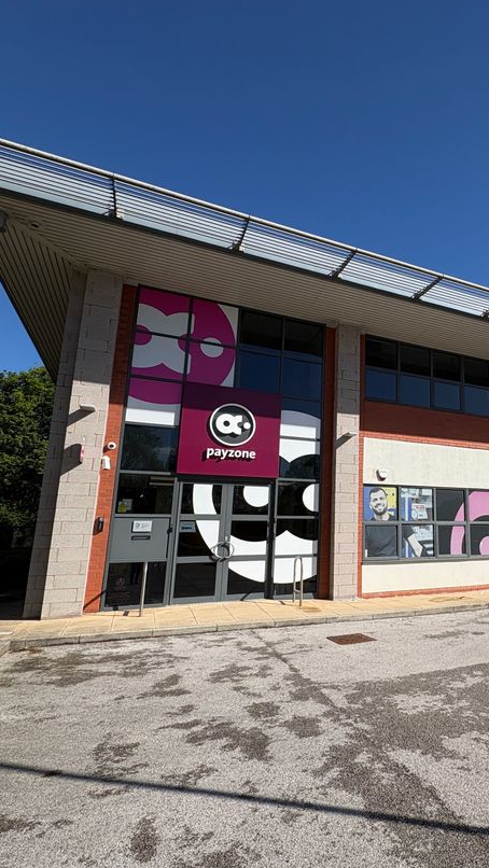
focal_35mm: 21
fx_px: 484
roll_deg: +0.4
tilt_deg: +12.3
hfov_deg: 49.3
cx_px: 416
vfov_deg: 83.8
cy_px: 437
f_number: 2.2
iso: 50
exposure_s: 1/2342
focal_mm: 2.22
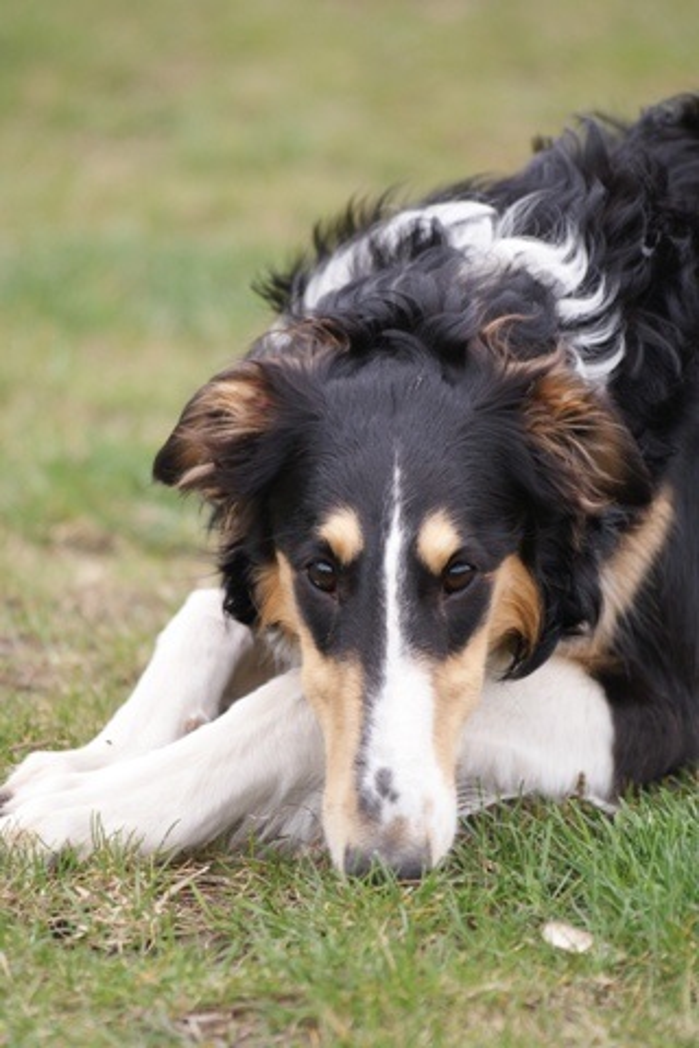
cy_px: 524
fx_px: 7863
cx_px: 350
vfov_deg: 7.6
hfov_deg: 5.1
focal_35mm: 270
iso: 160
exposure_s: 1/320
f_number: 4.5
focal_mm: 180
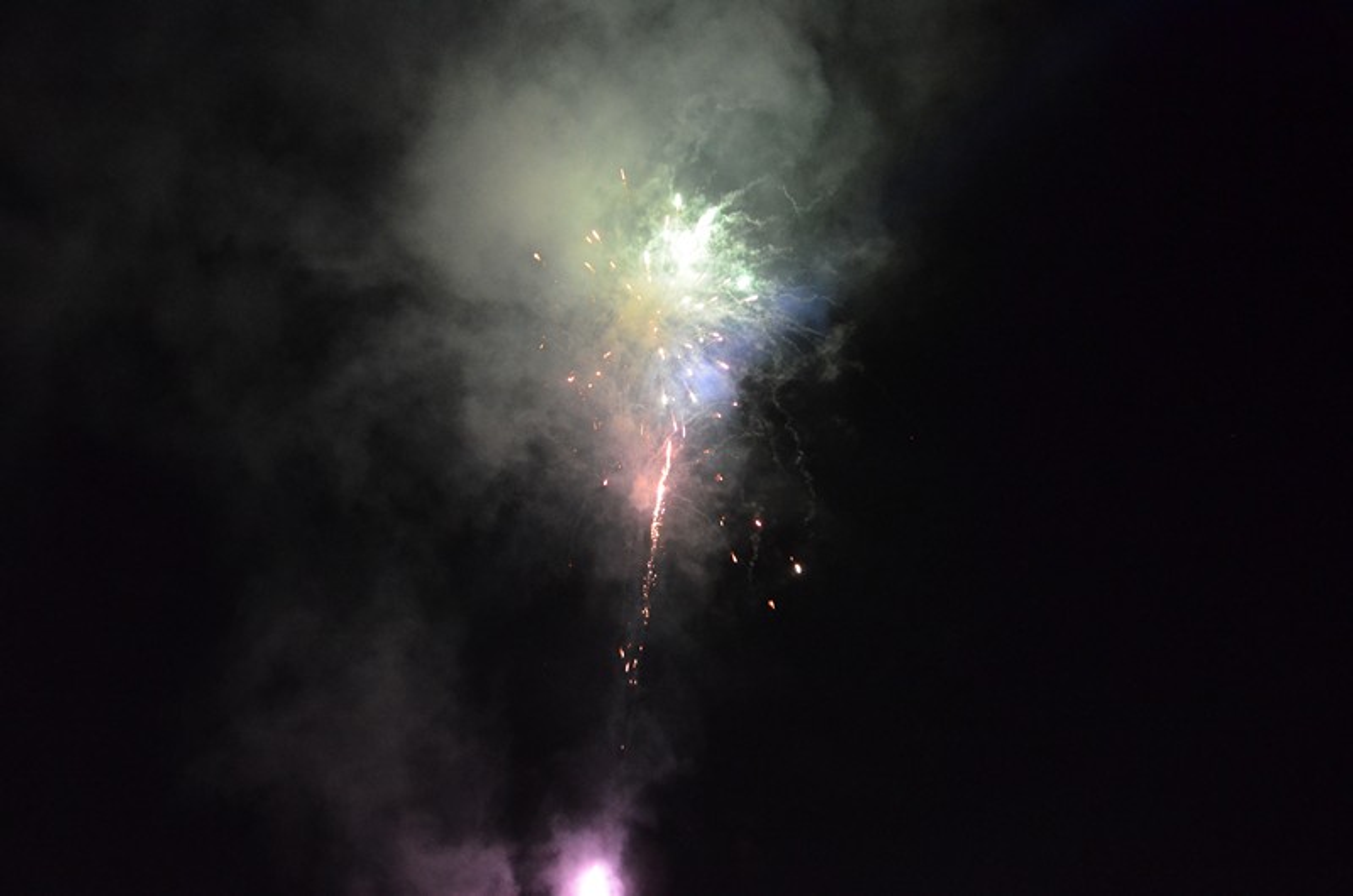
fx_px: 1463
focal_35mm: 39
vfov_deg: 34.1
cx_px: 676
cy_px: 448
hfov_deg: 49.6
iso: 3200
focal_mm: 26
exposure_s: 1/25
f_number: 2.8
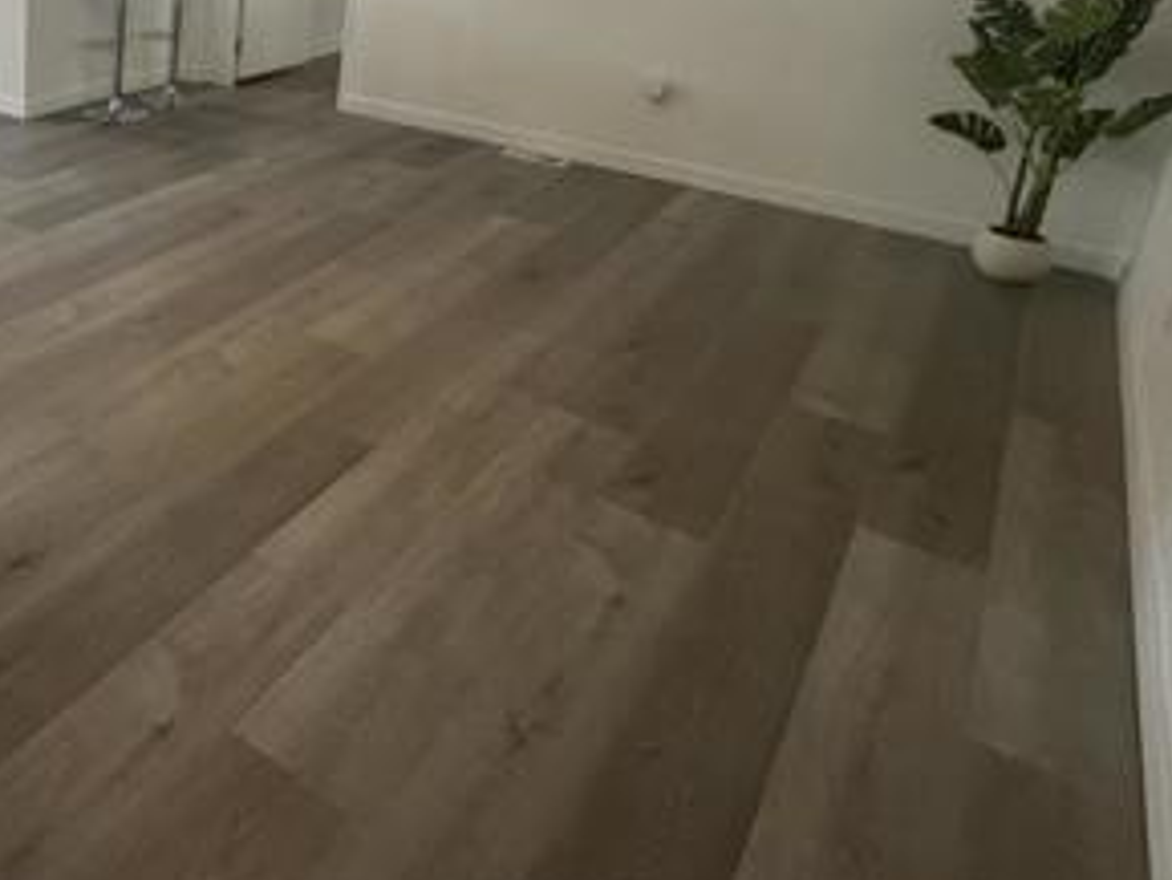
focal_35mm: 31
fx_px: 1050
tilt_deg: -14.8
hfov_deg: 49.5
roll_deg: -0.9
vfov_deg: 41.9
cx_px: 45
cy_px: 93
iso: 320
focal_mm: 2.22
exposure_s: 1/120
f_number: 2.2
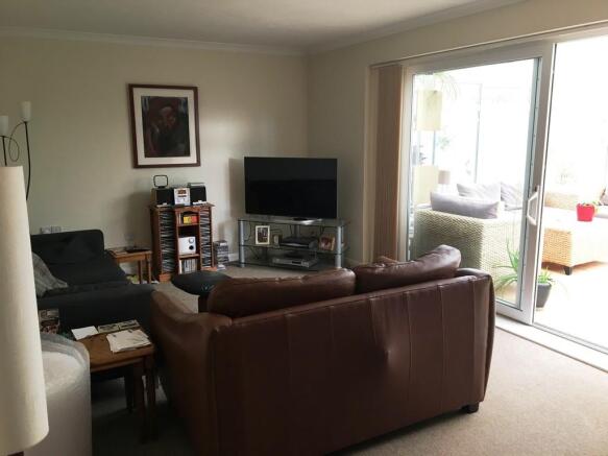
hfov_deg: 61.7
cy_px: 228
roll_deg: +0.3
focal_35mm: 29
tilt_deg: -11.0
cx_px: 304
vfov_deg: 48.2
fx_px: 509
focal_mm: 4.15
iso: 80
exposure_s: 1/33
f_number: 2.2
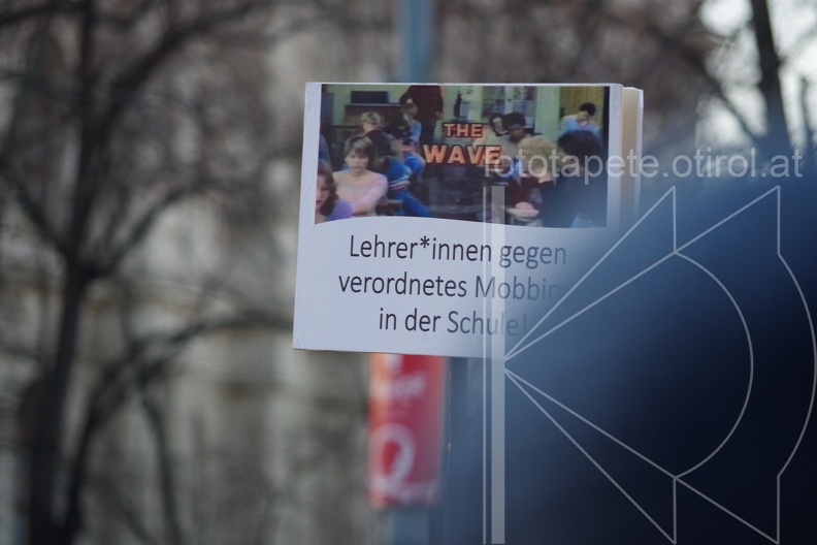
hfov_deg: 9.9
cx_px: 408
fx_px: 4697
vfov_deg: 6.6
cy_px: 272
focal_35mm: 207
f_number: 4.5
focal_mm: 137.5
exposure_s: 1/250
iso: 800
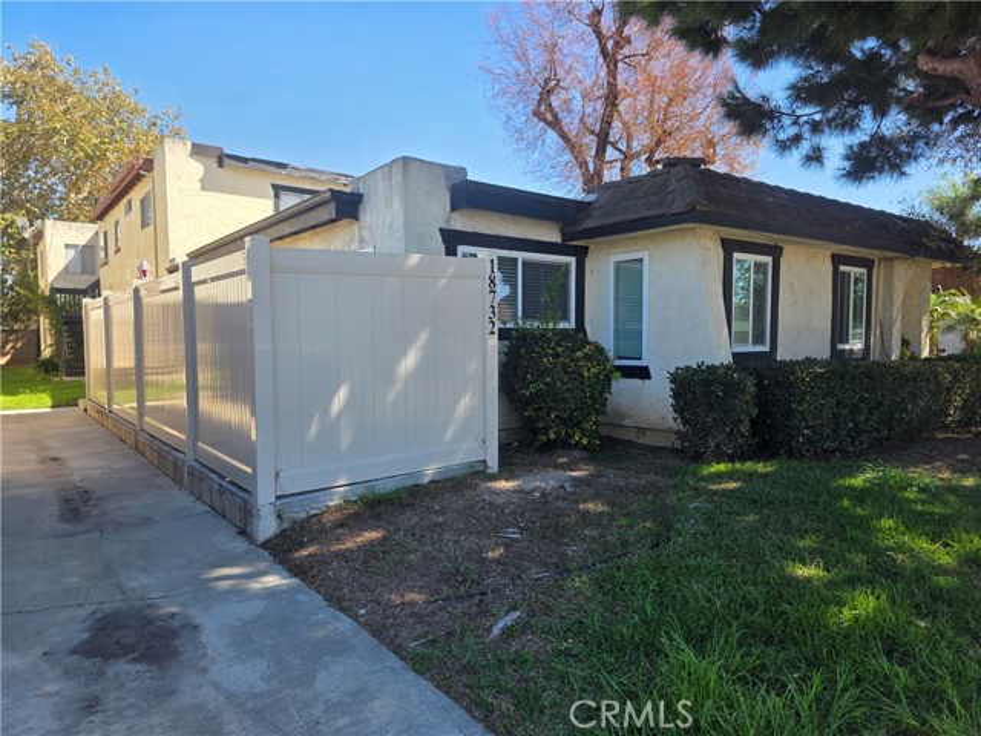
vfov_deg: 58.9
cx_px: 490
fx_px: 652
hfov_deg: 73.9
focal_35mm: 23
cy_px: 368
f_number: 1.7
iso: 80
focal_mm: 6.3
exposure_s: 1/1915
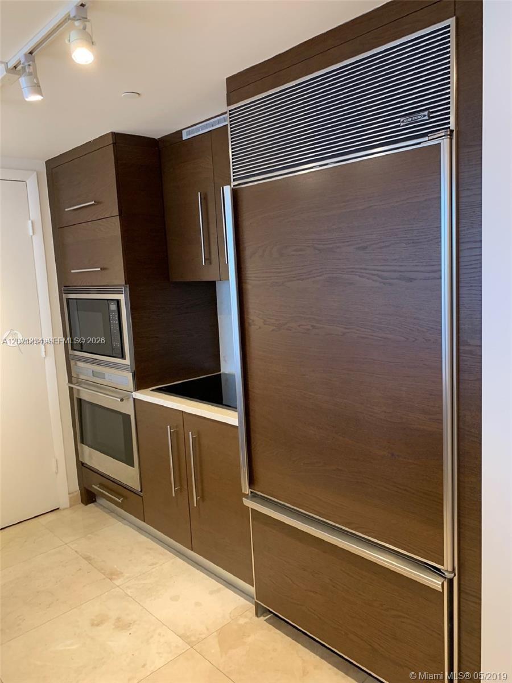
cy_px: 342
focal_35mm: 26
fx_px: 513
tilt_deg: -6.7
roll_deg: +3.9
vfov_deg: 67.3
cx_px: 256
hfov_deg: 53.1
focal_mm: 4.25
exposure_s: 1/60
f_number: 1.8
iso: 250
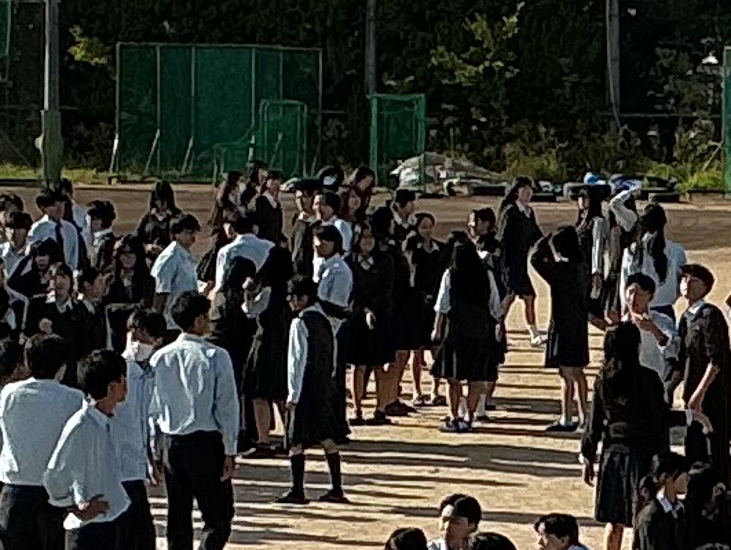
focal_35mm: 220
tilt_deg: -1.6
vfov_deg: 6.8
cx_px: 741
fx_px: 4649
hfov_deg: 8.9
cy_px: 240
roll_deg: -0.2
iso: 25
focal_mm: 3
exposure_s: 1/2801
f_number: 1.8
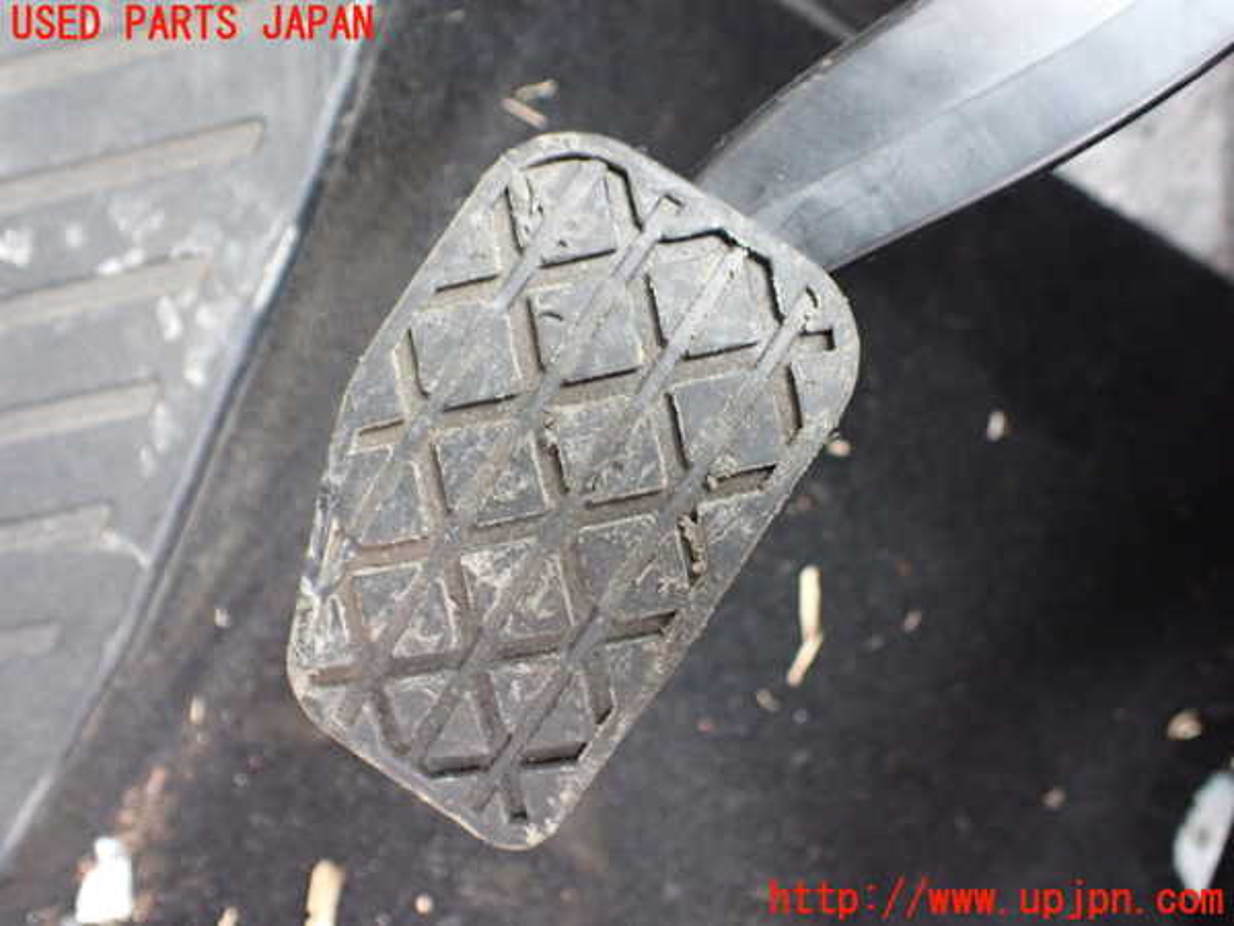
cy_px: 463
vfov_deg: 46.8
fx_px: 1069
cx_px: 617
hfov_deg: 60.0
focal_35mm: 30
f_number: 2.3
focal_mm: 5.4
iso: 800
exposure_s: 1/40
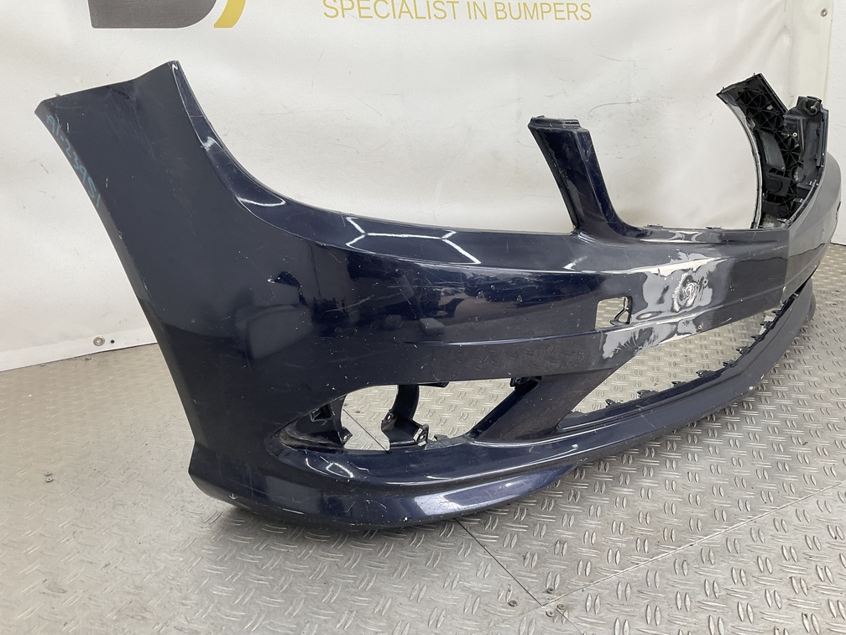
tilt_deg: -16.0
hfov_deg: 61.7
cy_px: 318
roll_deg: +0.4
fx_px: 709
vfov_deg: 48.2
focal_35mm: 29
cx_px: 423
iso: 25
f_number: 1.8
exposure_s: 1/120
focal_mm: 3
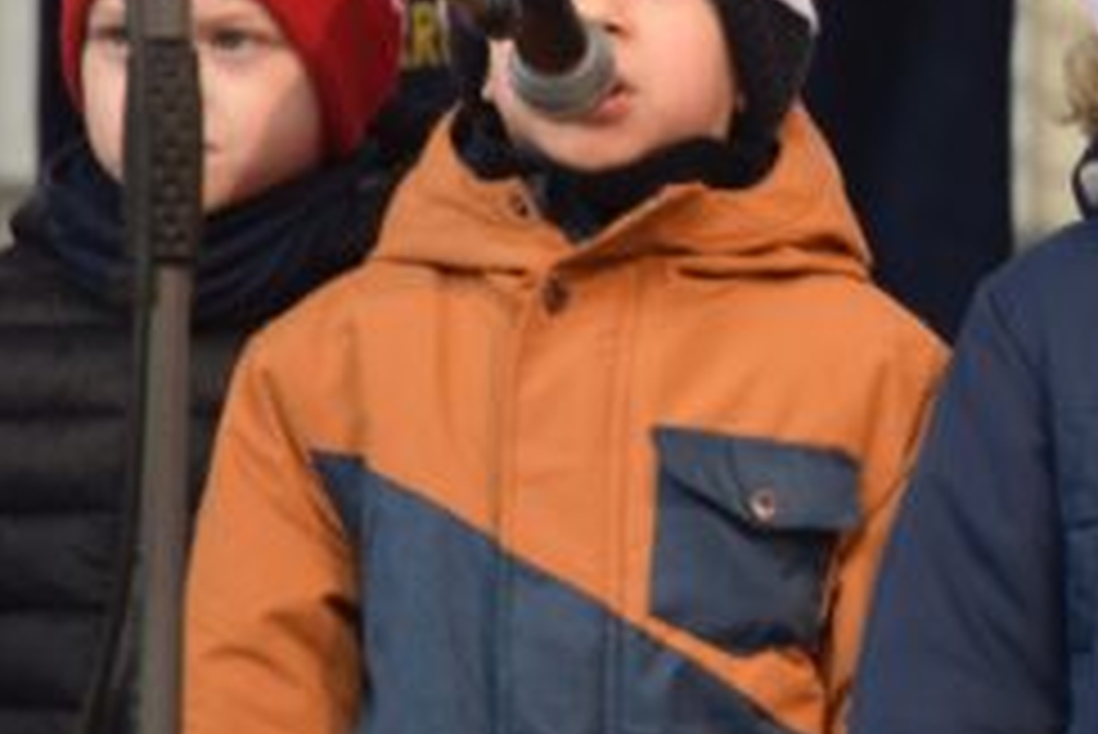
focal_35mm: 361
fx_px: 11017
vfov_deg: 3.8
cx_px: 1260
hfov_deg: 5.7
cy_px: 5
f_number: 5.6
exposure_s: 1/125
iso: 1000
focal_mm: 98
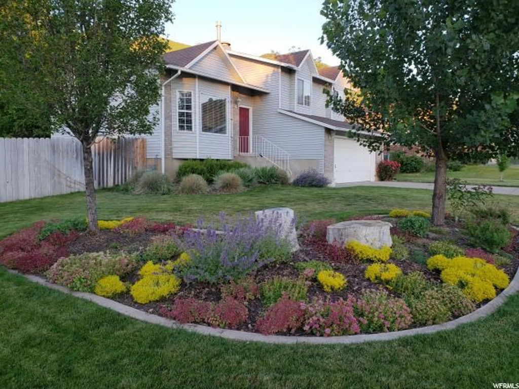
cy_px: 194
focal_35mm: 26
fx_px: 390
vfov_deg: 53.1
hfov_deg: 67.3
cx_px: 260
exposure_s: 1/120
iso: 64
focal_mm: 4.3
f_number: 2.4
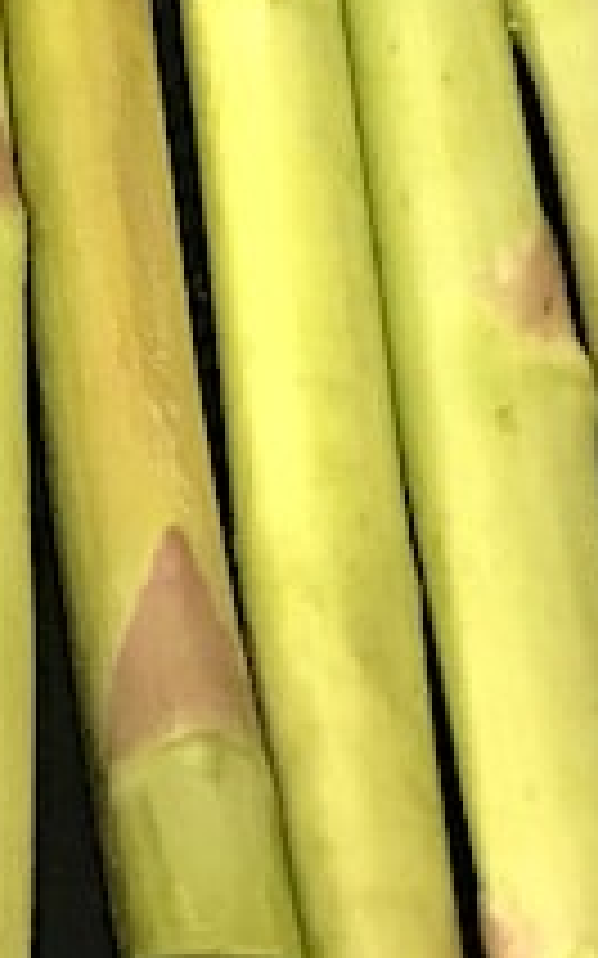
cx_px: -787
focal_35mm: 167
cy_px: -414
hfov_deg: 7.4
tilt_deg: -60.8
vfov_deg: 12.0
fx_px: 4358
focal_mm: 3.99
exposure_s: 1/25
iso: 32
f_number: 1.8
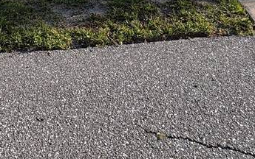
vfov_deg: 23.1
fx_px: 306
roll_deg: +3.2
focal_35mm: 44
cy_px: -85
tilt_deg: -7.0
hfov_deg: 44.3
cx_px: 78
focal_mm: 2.22
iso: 64
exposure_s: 1/956
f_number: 2.2
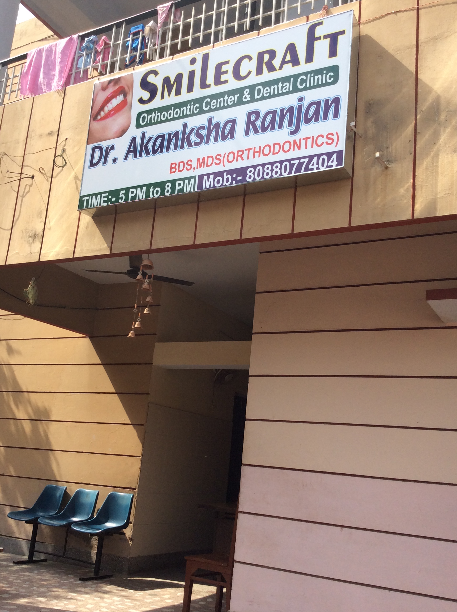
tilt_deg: +12.7
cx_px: 232
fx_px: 635
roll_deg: -5.1
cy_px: 320
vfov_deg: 51.4
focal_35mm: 36
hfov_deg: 39.6
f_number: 2.4
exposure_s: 1/880
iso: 32
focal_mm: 3.3
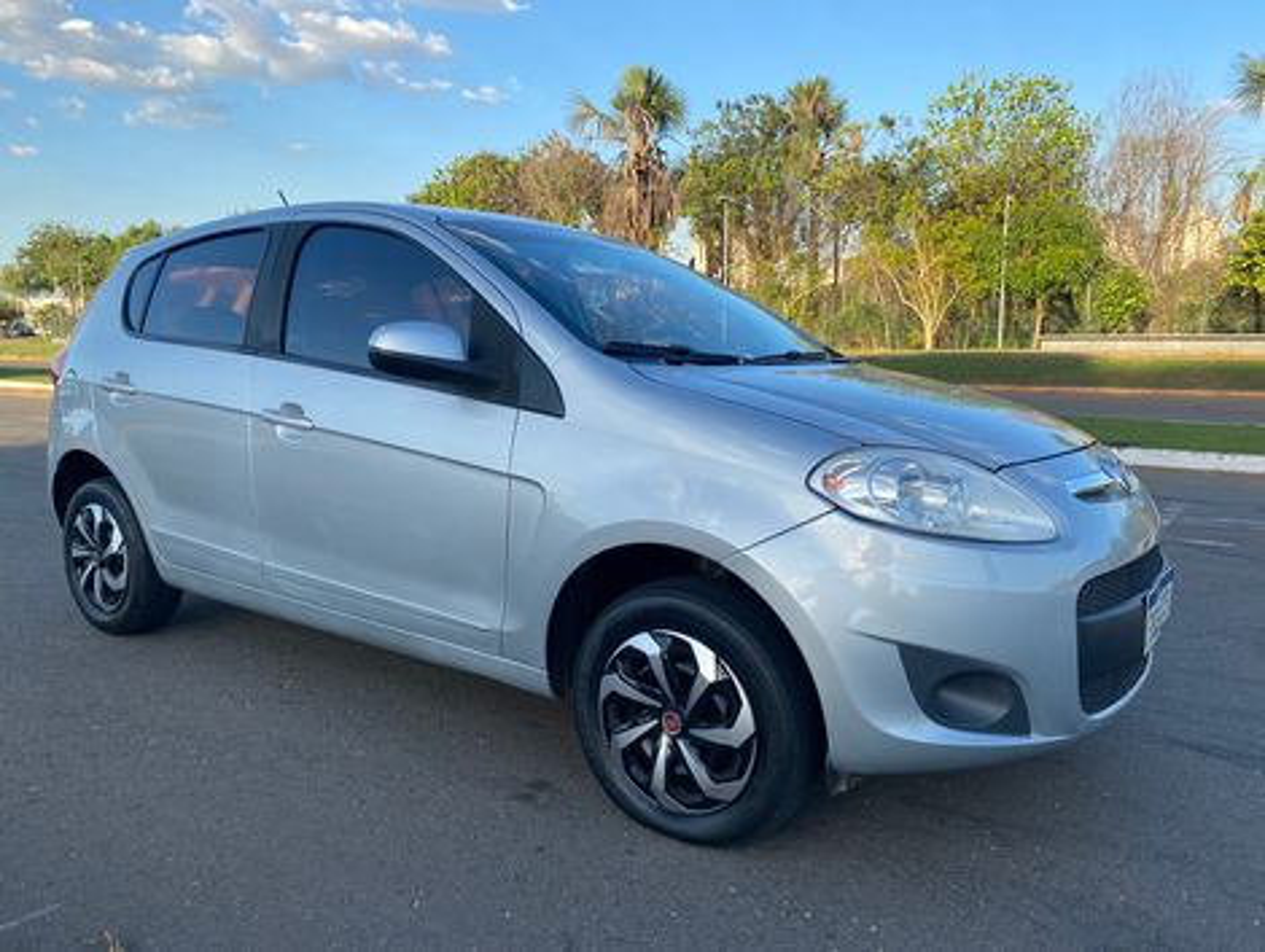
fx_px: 952
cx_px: 632
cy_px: 476
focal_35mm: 26
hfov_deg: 67.2
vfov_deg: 53.2
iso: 32
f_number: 1.8
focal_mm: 4.25
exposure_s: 1/816
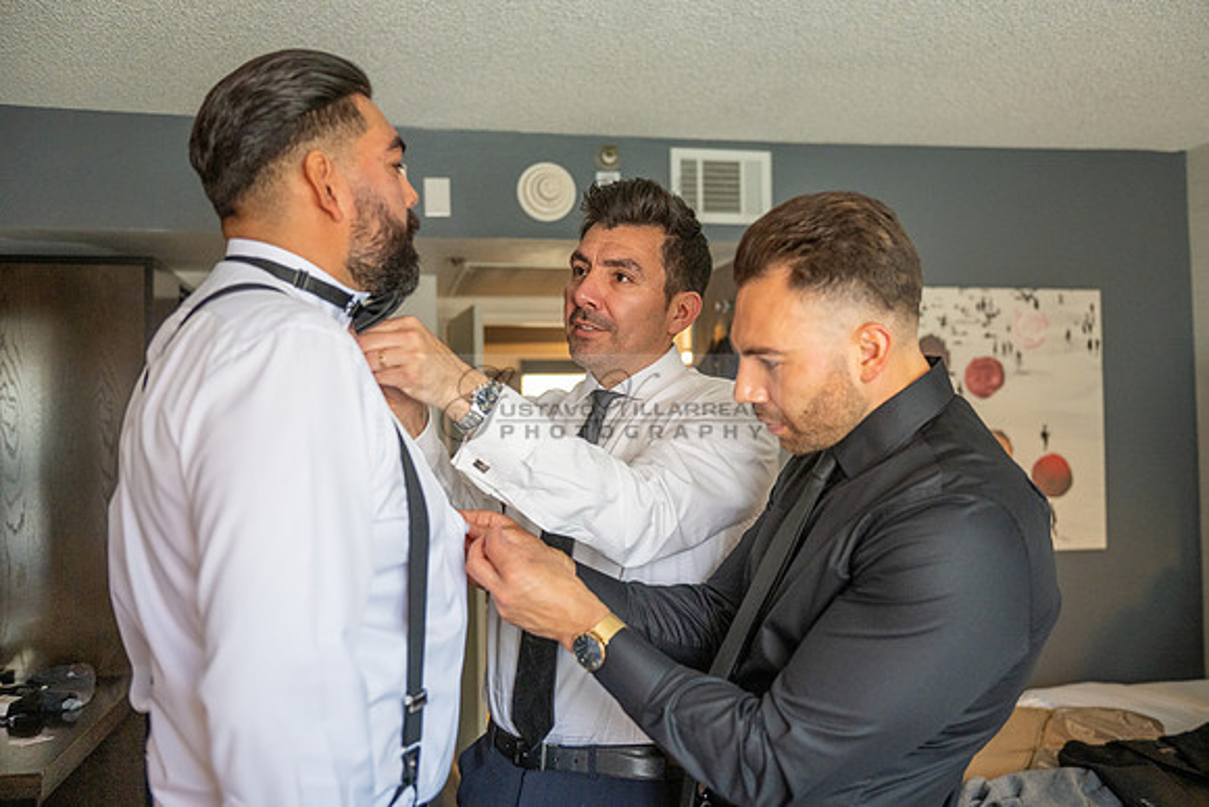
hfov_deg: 53.1
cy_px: 404
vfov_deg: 36.9
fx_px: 1209
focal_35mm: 36
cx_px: 604
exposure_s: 1/200
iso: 1250
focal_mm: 36
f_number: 3.2
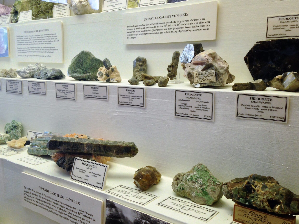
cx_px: 144
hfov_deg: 50.1
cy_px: 111
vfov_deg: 38.7
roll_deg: +1.1
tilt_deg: -9.2
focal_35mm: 37
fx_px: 320
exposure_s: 1/20
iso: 80
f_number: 2.4
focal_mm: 4.12
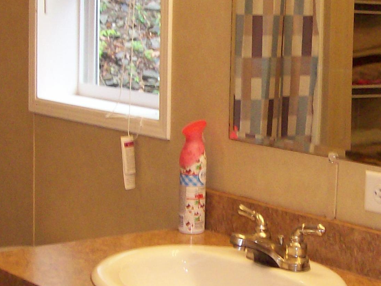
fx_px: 1078
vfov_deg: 15.1
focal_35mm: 98
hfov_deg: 19.9
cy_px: 158
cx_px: 271
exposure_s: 1/64
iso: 140
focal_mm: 6
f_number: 2.7
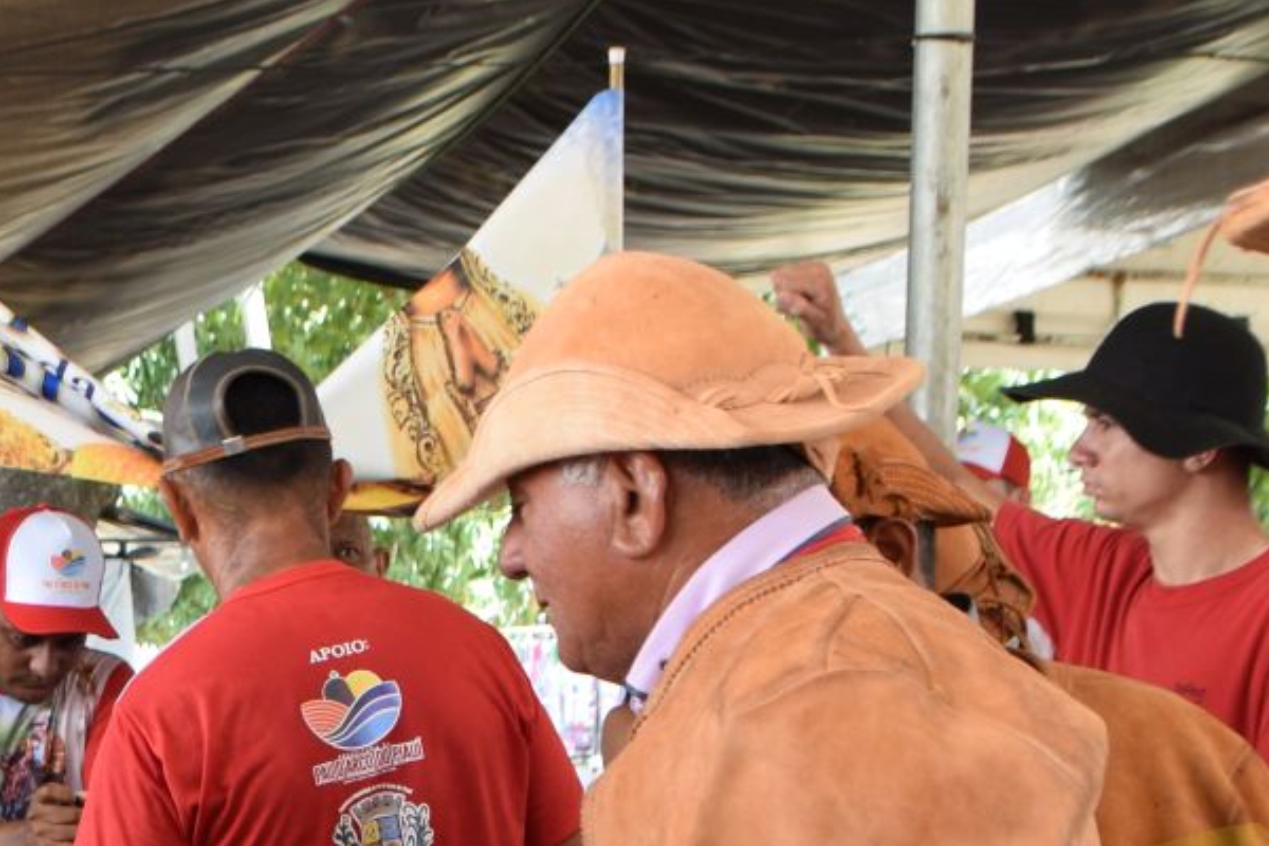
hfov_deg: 24.0
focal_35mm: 82
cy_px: 941
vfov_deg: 16.2
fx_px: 2876
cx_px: 55
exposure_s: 1/80
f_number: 3.2
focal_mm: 17
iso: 100
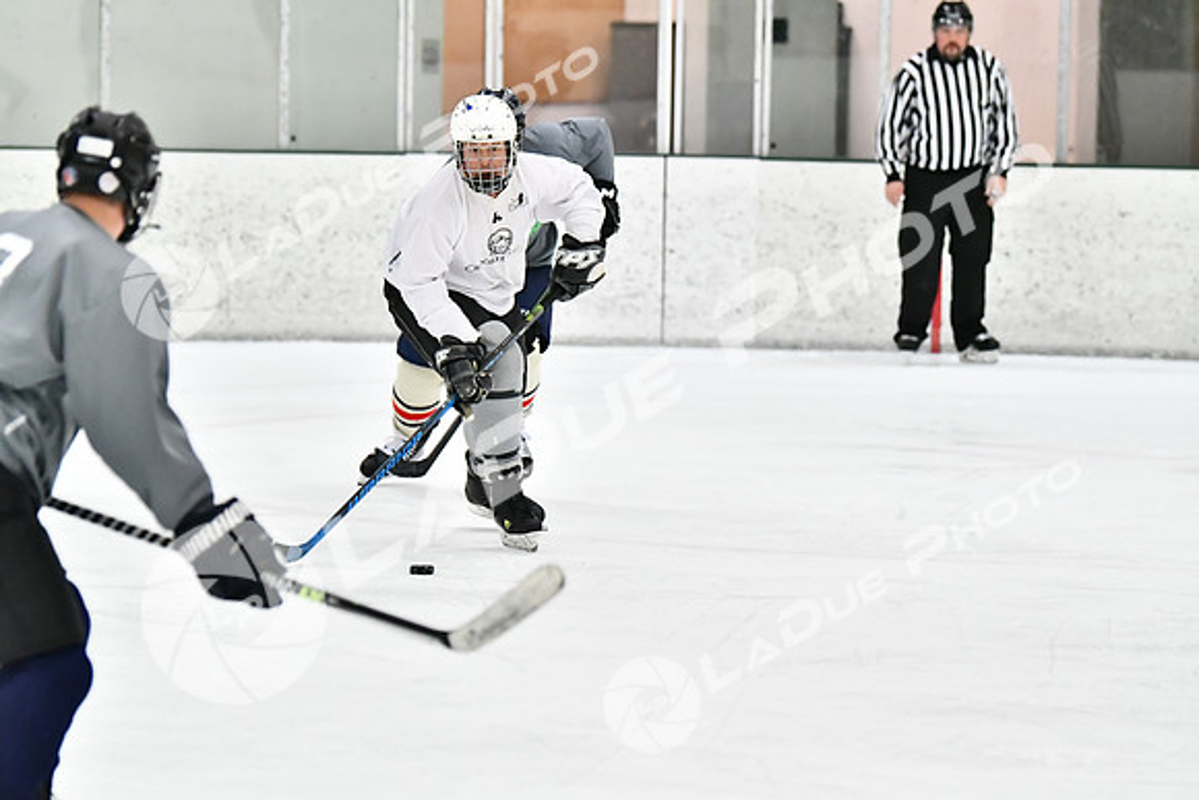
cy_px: 400
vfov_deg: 7.0
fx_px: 6496
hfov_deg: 10.5
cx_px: 600
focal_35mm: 195
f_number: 2.8
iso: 6400
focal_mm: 130
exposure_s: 1/1600
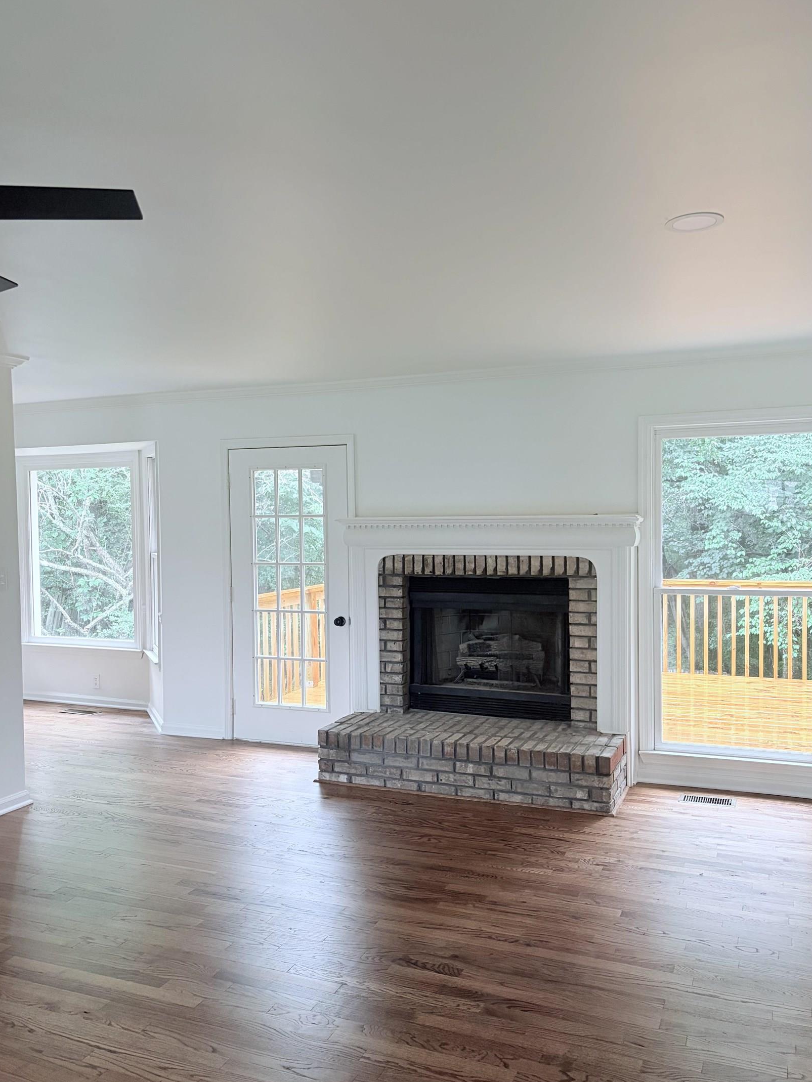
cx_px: 418
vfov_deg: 63.4
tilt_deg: -3.1
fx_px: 875
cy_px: 547
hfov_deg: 49.8
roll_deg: +1.1
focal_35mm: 28
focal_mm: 5.96
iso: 200
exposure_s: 1/60
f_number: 1.6
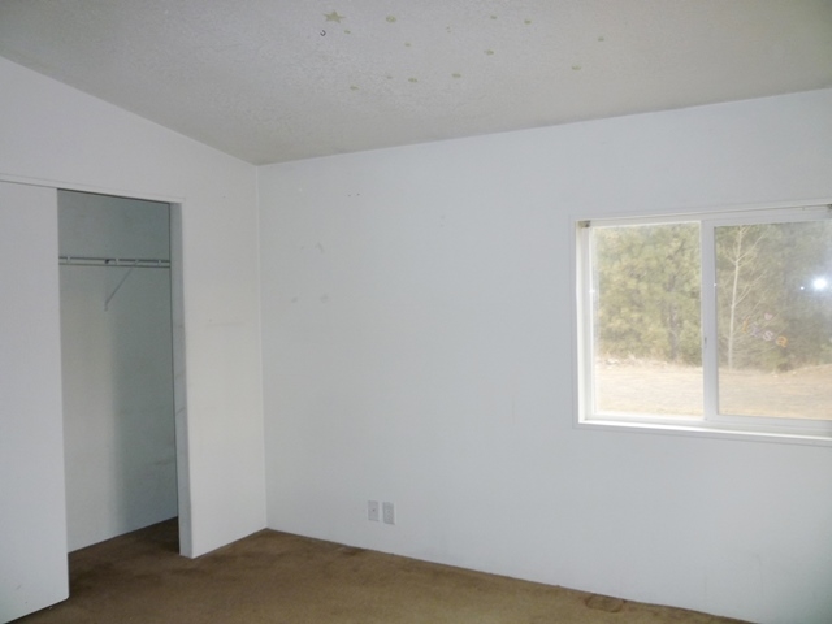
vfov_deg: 48.2
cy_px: 312
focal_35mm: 29
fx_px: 697
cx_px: 416
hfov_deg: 61.7
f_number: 3.3
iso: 125
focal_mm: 5.2
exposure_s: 1/30
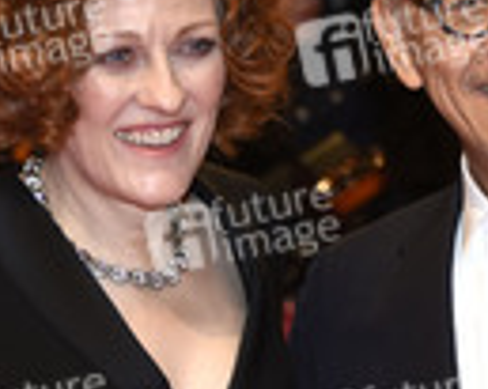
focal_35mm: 344
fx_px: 4965
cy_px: 325
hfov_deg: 5.6
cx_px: 293
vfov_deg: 4.5
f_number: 3.2
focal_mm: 70
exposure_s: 1/400
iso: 640
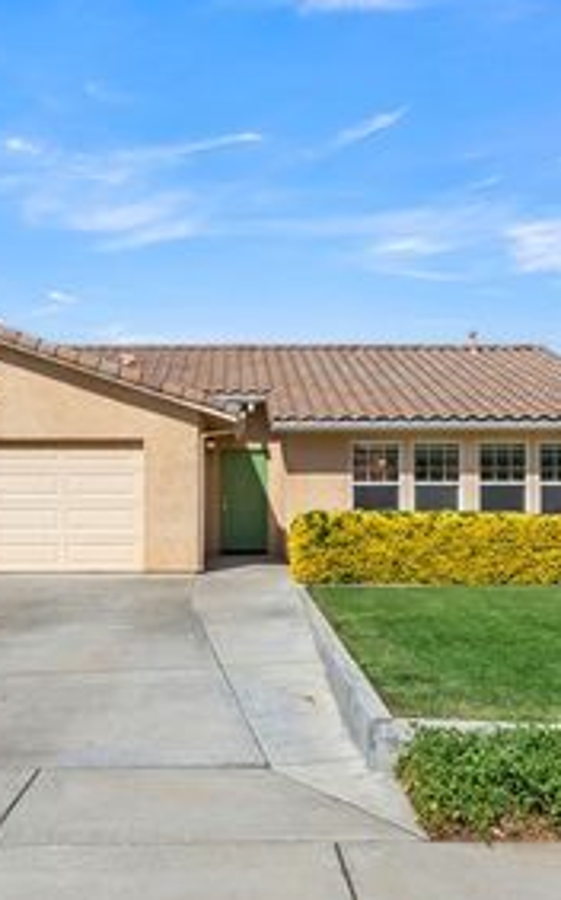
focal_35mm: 38
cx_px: 242
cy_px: 506
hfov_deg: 33.5
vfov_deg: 51.4
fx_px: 931
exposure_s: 1/250
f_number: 8
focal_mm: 21
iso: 200
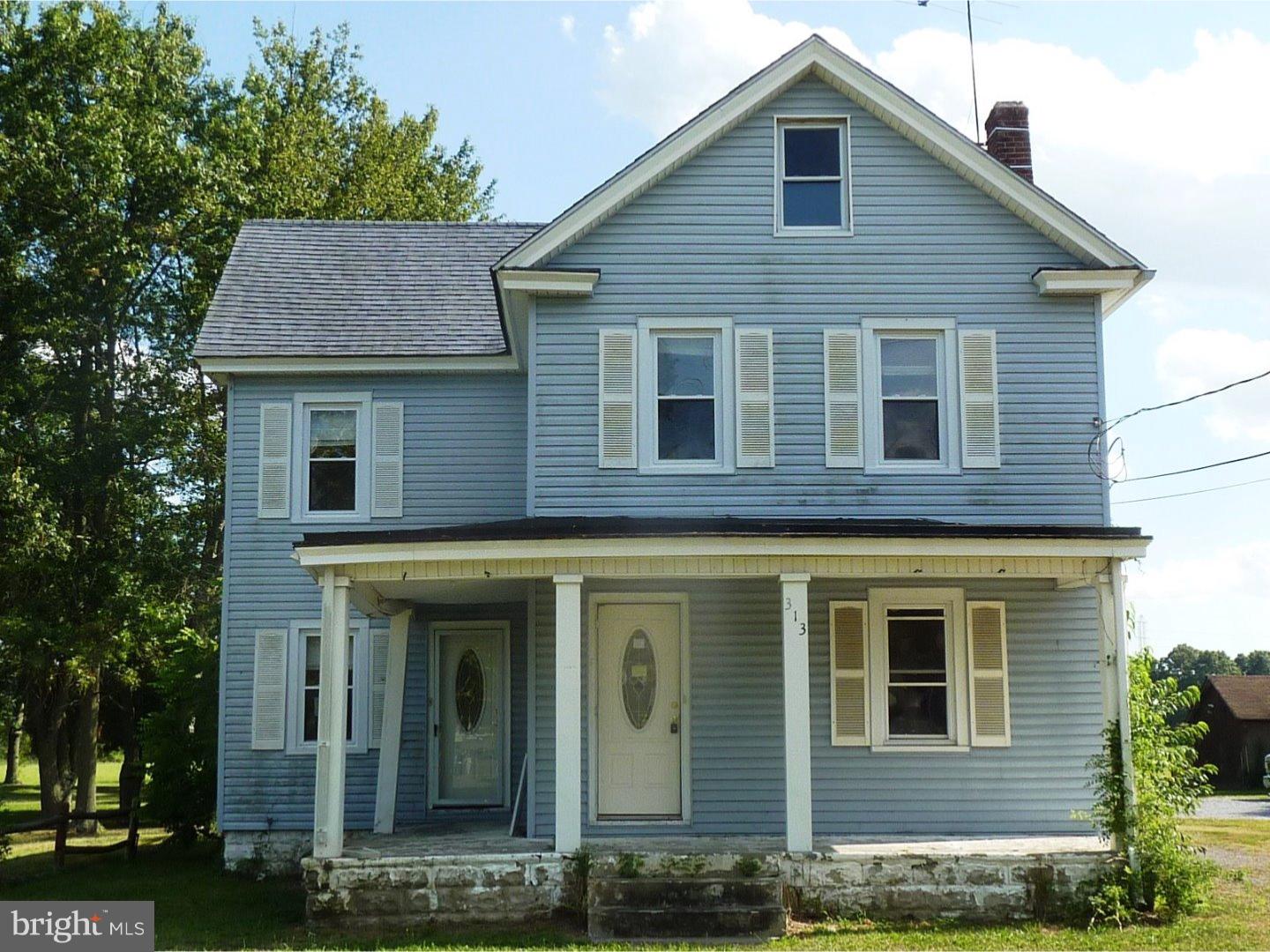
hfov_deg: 39.7
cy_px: 476
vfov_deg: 30.3
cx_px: 635
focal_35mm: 48
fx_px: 1761
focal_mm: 4.4
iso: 80
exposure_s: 1/400
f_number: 4
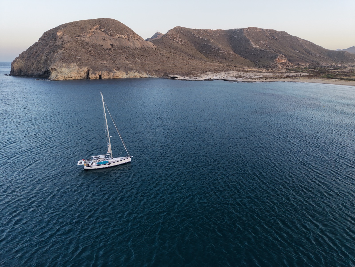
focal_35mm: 24
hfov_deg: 71.6
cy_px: 134
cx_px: 178
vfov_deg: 56.8
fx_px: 246
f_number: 1.8
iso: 100
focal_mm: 8.67
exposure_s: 1/120
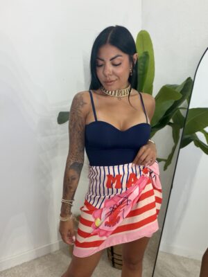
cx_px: 104
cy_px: 138
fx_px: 240
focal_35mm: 30
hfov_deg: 46.8
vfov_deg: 60.0
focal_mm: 2.71
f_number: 1.9
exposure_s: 1/74
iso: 64
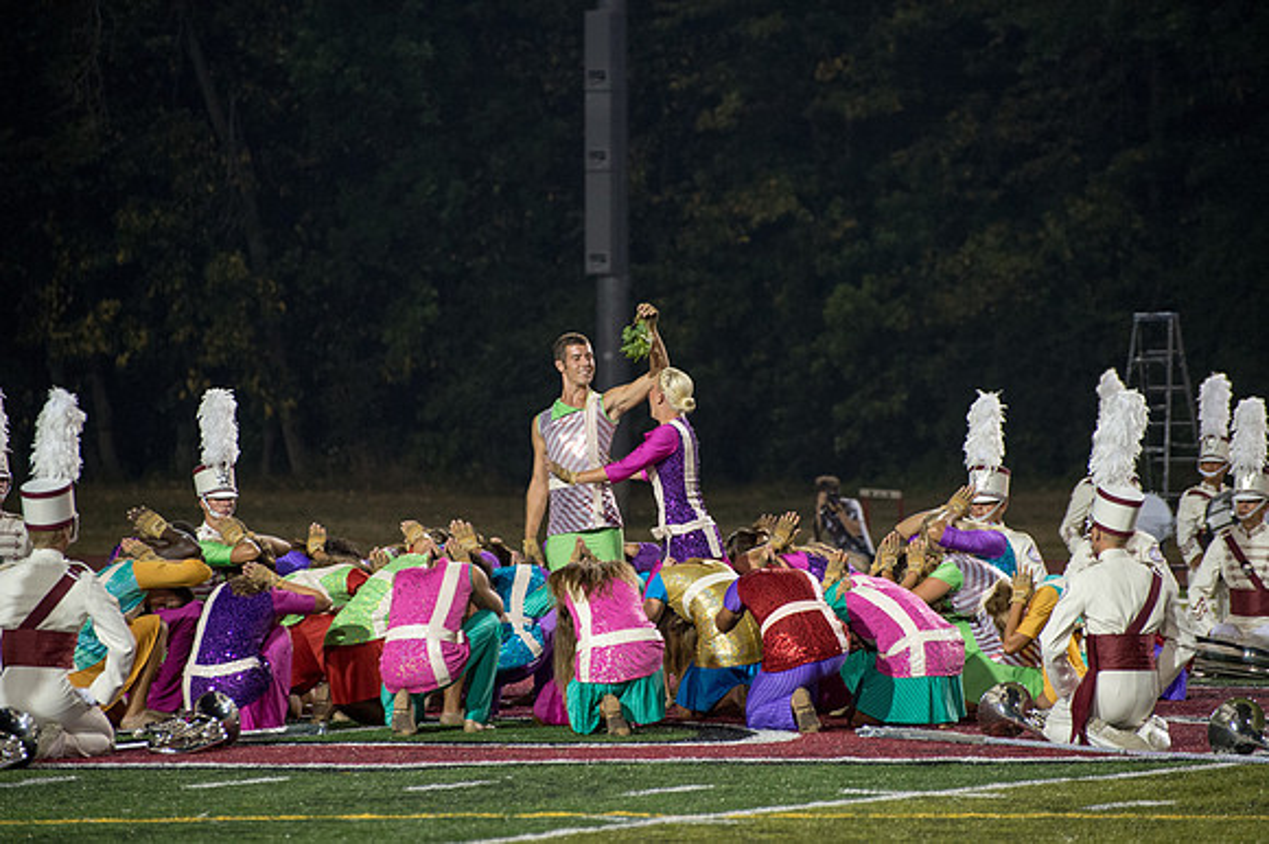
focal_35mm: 224
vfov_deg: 6.1
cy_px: 422
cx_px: 634
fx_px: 7886
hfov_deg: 9.2
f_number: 5.3
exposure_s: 1/200
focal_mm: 220
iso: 3600
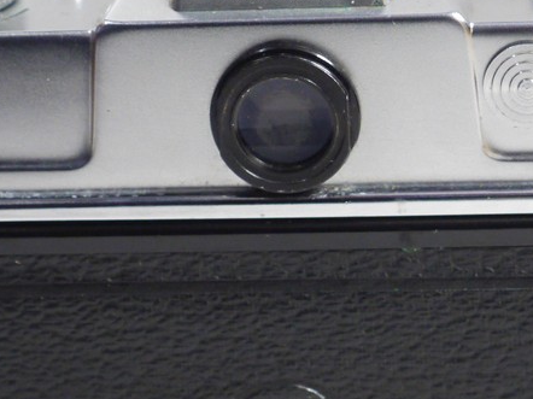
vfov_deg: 9.1
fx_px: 2508
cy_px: 256
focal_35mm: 163
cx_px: 373
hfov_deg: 12.1
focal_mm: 30
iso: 800
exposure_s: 1/8
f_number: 5.6
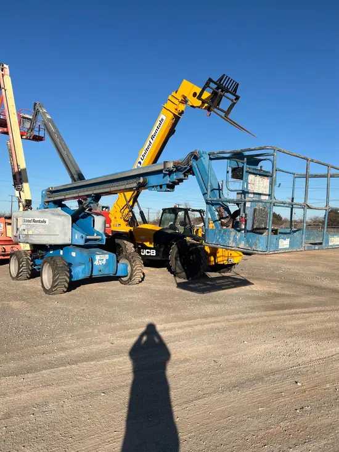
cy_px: 226
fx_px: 339
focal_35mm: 26
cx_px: 170
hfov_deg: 53.1
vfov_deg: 67.3
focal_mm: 5.7
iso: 50
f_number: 1.5
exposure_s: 1/4831
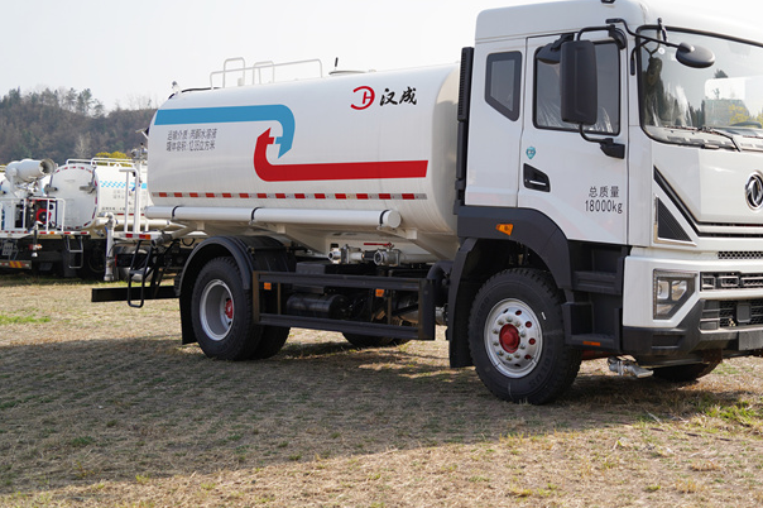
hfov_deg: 37.3
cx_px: 479
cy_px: 180
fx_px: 1123
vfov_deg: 25.4
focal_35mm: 53
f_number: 3.5
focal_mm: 40
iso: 100
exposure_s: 1/800
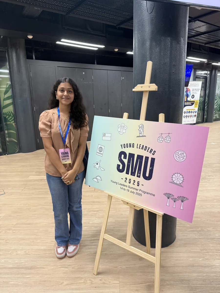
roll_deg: +0.9
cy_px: 146
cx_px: 110
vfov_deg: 71.6
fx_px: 203
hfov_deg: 56.8
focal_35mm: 24
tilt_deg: -12.9
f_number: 1.78
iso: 200
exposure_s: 1/50
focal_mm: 6.76
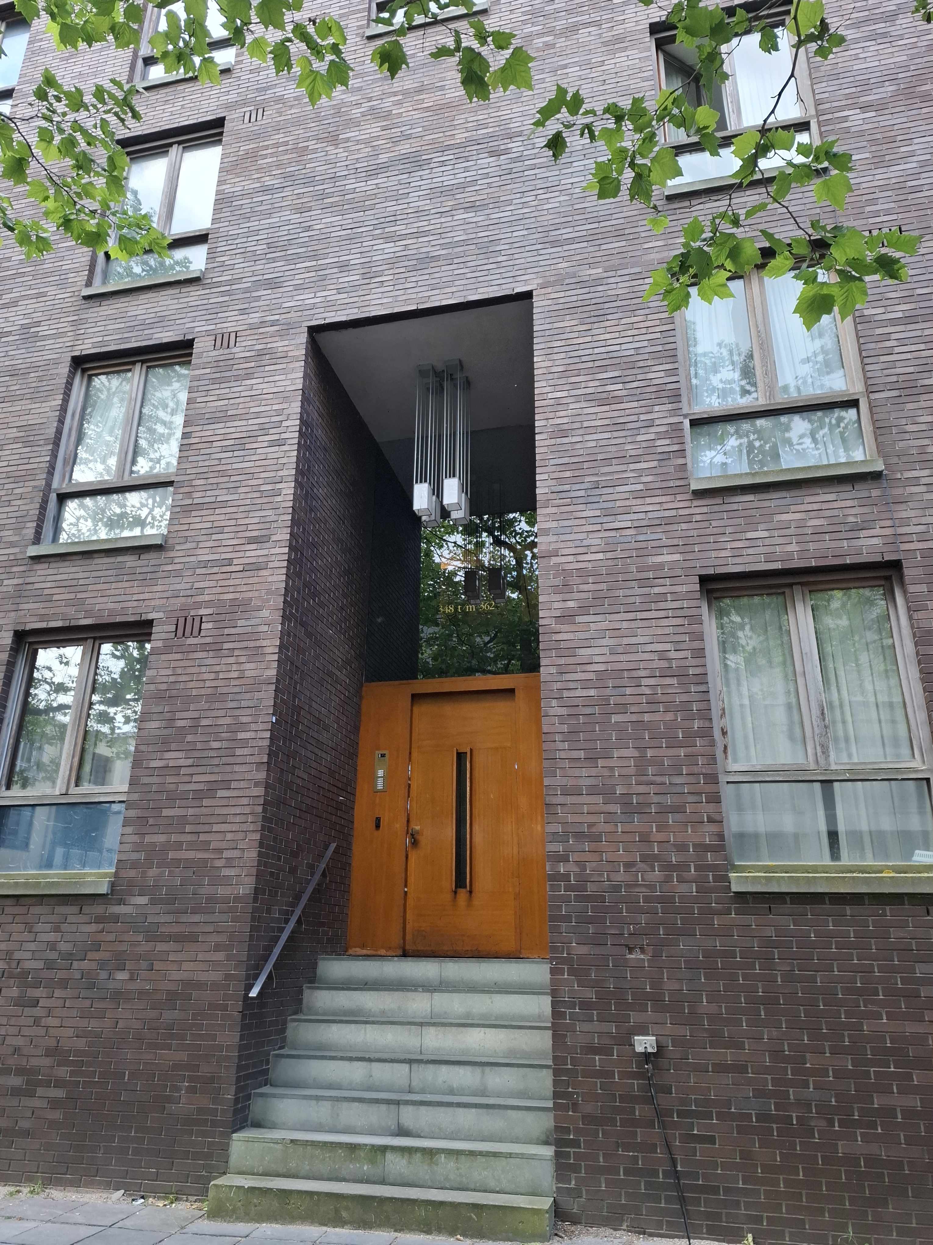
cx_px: 466
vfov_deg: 73.9
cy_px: 622
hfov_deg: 58.9
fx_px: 827
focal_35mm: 23
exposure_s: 1/100
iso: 50
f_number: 1.8
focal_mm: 5.54
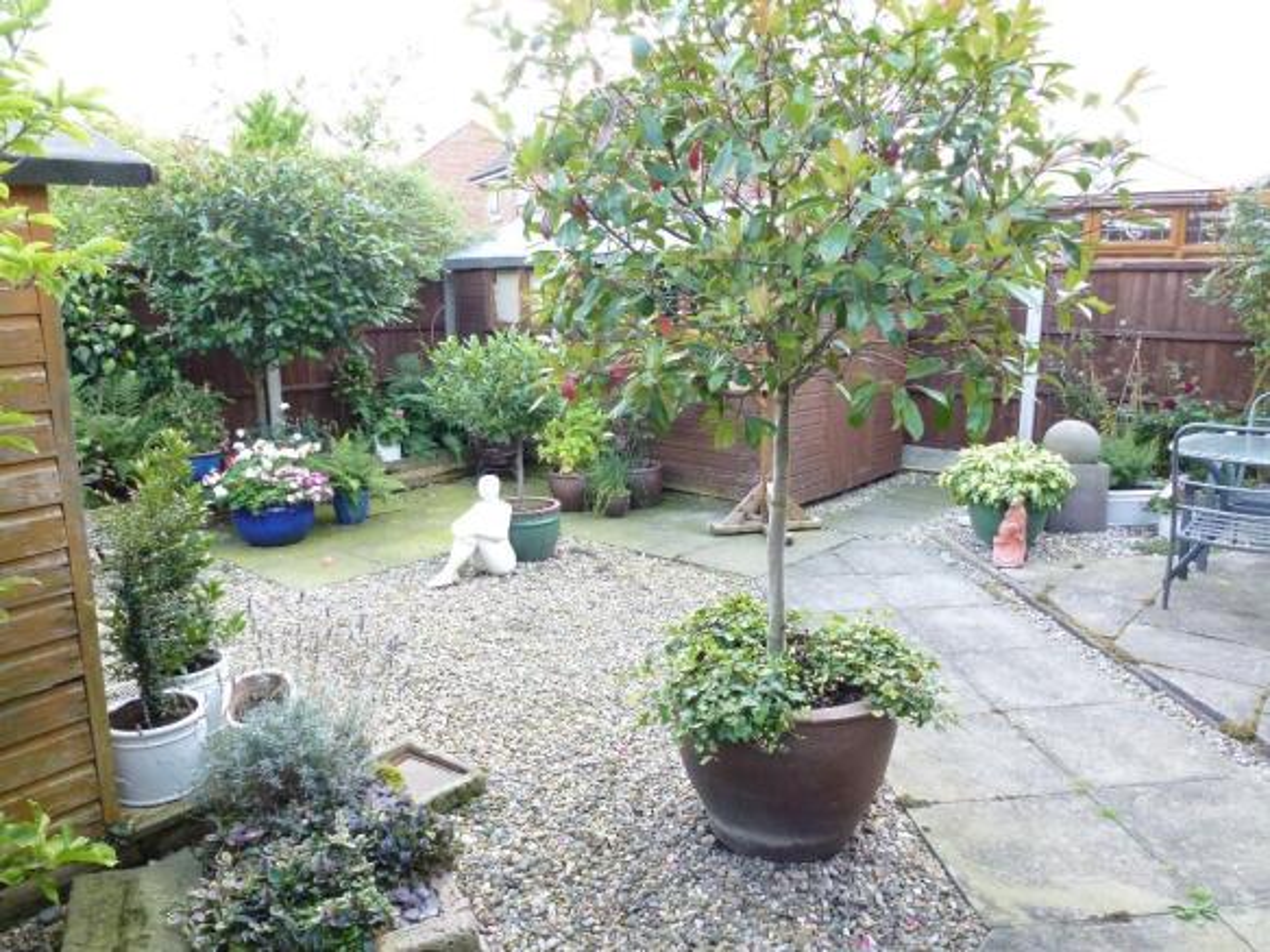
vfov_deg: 56.8
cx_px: 635
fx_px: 880
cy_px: 476
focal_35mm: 24
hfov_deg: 71.6
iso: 200
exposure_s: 1/60
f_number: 3.3
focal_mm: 4.3
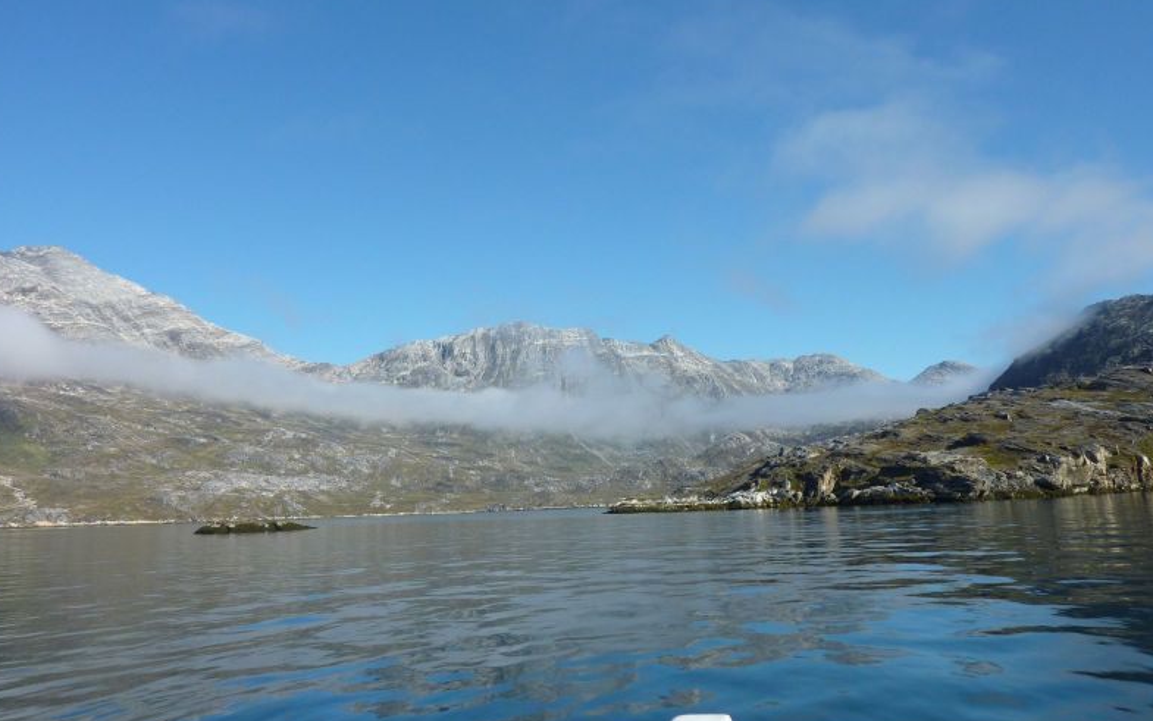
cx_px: 567
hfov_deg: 68.4
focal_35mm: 27
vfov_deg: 45.9
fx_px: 849
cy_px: 310
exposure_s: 1/500
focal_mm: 4.1
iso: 80
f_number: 4.5
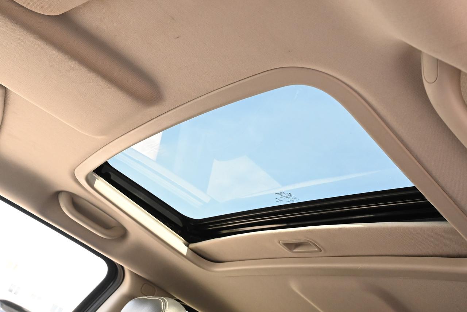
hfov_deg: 53.1
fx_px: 467
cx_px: 234
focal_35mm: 36
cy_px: 156
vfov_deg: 36.9
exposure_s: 1/250
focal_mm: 24
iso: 2500
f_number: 9
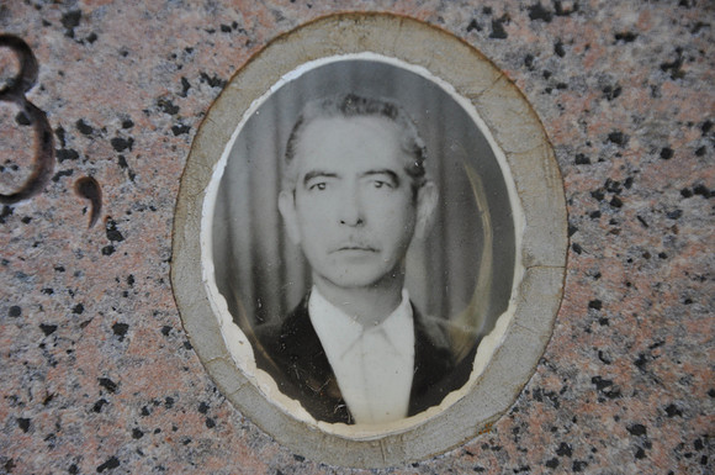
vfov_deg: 8.7
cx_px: 358
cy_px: 238
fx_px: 3124
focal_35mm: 158
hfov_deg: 13.1
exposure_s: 1/60
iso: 400
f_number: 5.6
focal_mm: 105
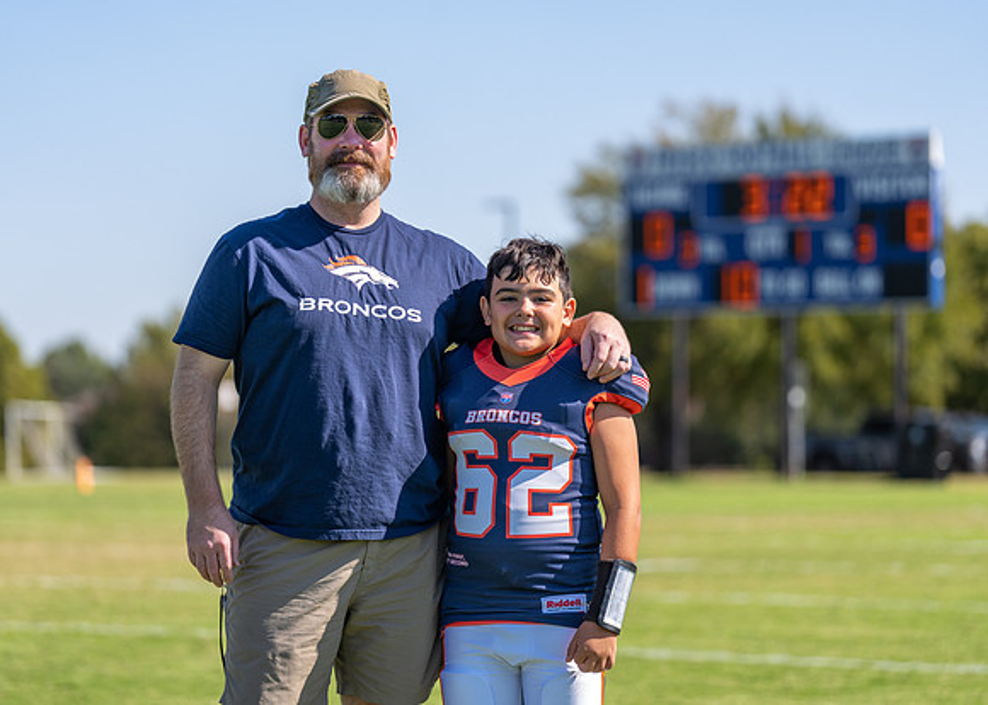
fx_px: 3986
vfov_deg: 10.1
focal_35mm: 142
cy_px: 329
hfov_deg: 14.1
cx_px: 436
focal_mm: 127
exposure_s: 1/1250
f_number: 2.8
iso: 100
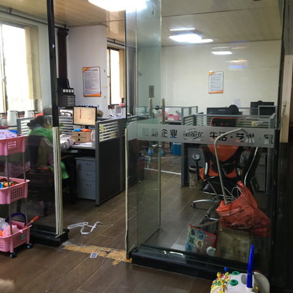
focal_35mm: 35
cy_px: 139
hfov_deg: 47.2
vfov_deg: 47.2
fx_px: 335
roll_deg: -0.2
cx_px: 148
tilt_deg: -9.8
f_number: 2.2
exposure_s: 1/33
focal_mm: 4.15
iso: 125
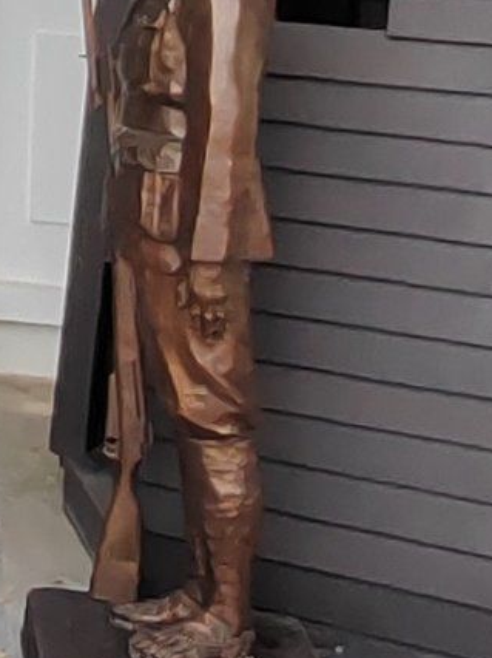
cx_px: -526
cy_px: -251
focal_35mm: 109
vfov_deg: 16.8
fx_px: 2068
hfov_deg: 11.9
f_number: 2.2
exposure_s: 1/294
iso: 100
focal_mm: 1.68
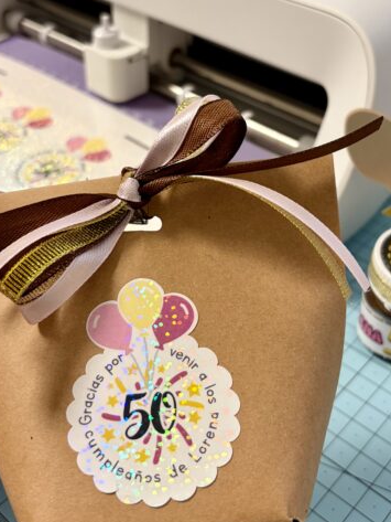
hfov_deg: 32.9
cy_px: 230
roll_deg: -0.9
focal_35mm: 44
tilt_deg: -39.5
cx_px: 211
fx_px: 662
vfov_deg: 42.9
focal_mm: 5.96
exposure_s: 1/50
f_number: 1.6
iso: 80
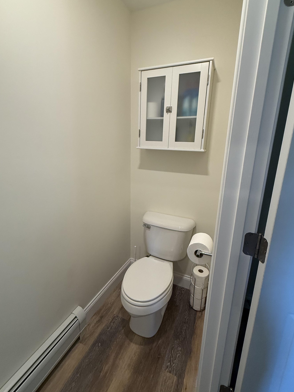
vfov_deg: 94.4
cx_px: 148
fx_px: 181
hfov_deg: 78.1
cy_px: 188
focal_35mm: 16
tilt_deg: -11.8
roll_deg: -1.8
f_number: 2.2
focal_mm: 2.22
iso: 250
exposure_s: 1/120
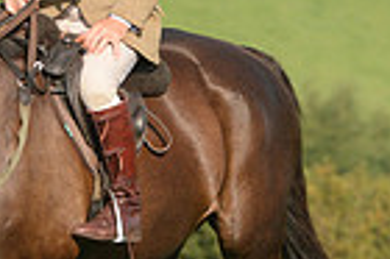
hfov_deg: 2.5
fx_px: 8959
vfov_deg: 1.7
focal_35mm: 828
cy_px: -25
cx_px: 783
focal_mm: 200
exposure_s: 1/1250
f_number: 5
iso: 560
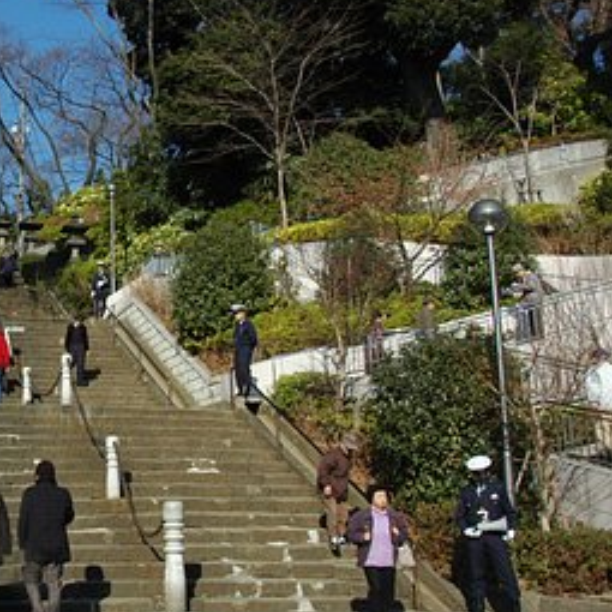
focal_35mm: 46
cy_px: 334
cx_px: 38
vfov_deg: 36.8
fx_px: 920
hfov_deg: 34.3
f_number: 11
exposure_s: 1/500
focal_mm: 18
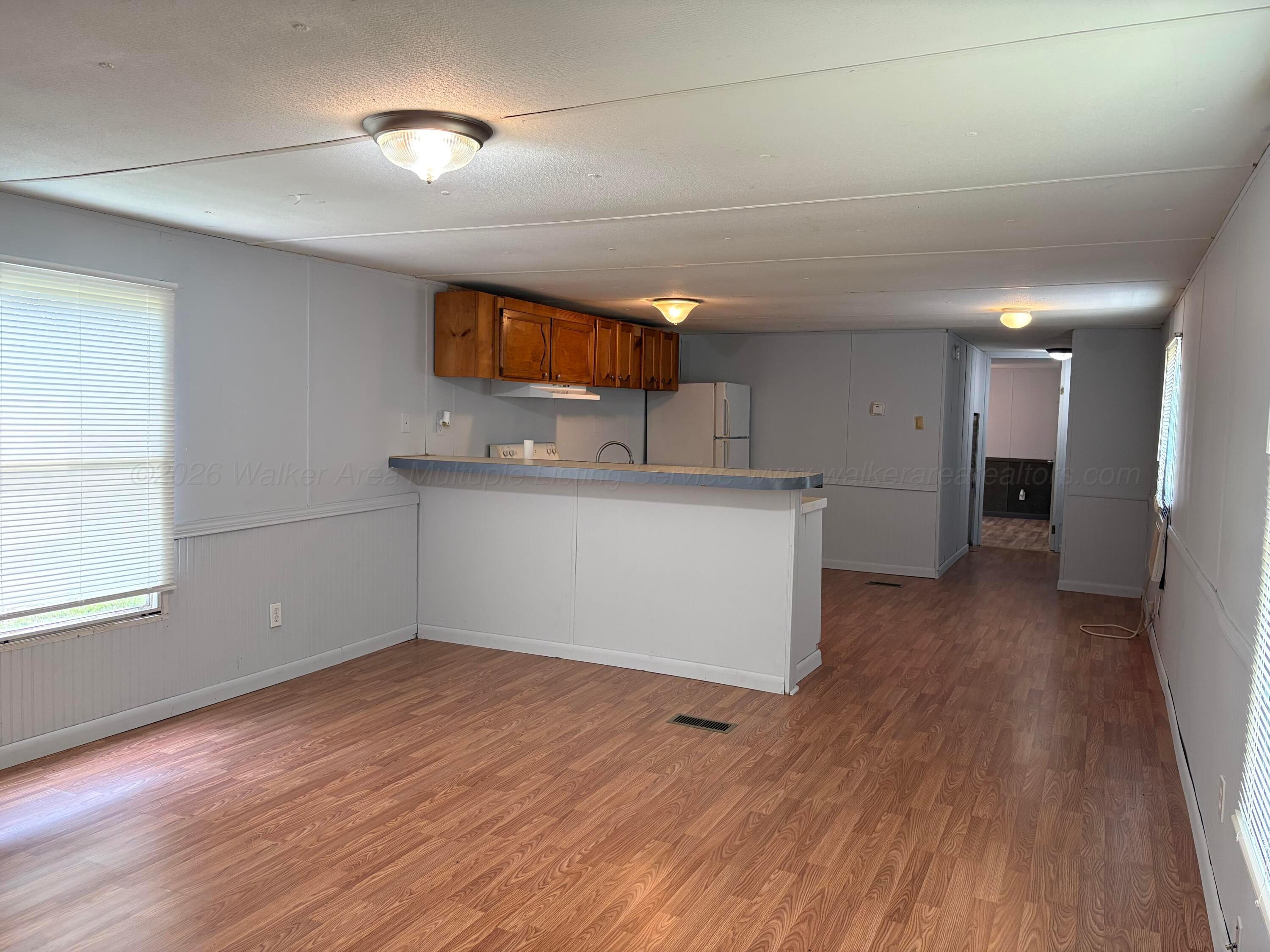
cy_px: 476
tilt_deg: -2.7
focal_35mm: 26
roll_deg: -1.4
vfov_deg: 53.1
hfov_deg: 67.3
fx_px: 954
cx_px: 635
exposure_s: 1/60
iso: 200
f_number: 1.6
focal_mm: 5.96
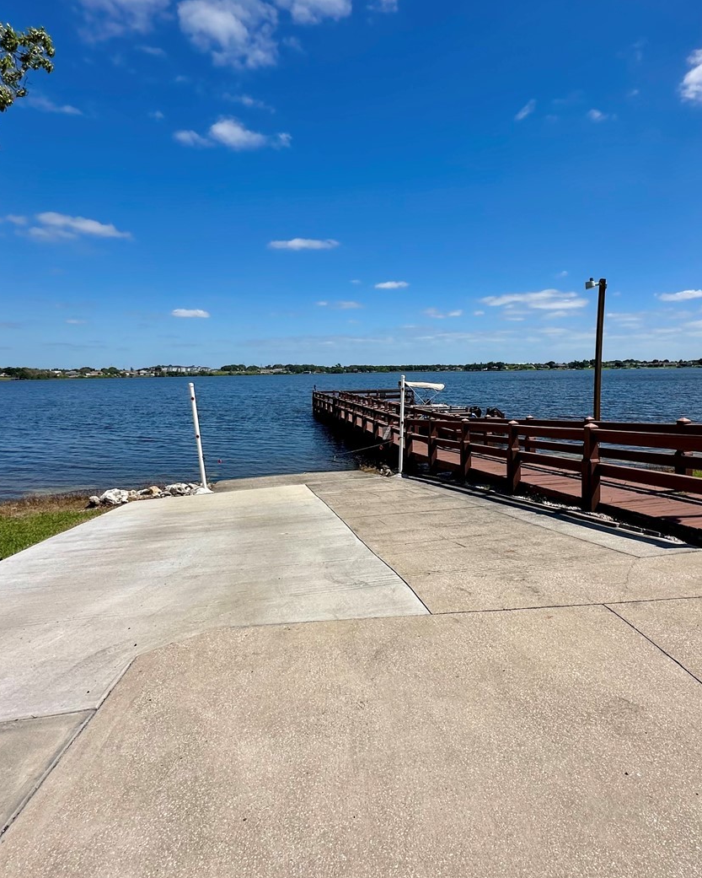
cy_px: 397
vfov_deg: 77.4
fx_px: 545
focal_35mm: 21
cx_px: 433
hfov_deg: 64.7
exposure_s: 1/4831
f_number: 2.2
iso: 50
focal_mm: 2.22
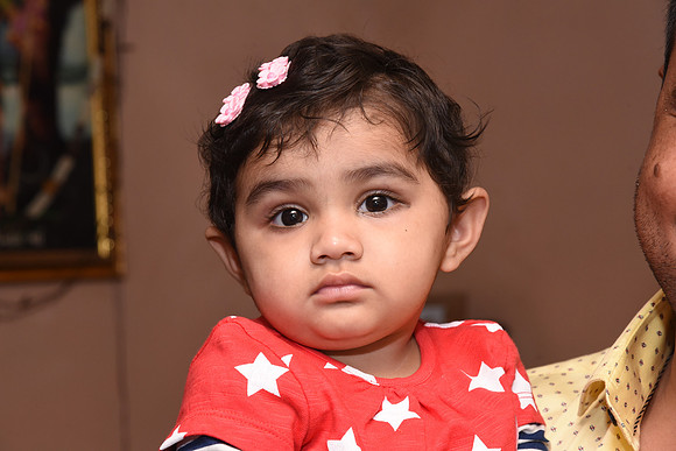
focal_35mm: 120
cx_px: 338
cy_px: 226
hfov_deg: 17.1
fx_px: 2254
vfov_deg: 11.4
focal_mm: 120
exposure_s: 1/125
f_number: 10
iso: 2000
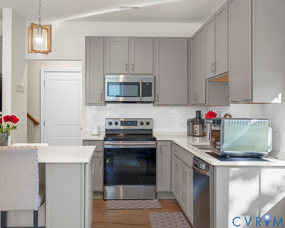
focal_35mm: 40
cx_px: 128
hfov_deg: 45.7
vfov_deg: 37.3
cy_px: 115
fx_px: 337
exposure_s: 1/15
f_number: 4
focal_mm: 35
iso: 1000
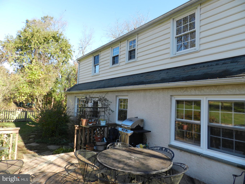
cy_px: 92
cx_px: 122
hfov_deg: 73.9
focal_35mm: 23
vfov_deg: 58.9
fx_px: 163
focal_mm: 4
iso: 160
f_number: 3.4
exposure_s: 1/400
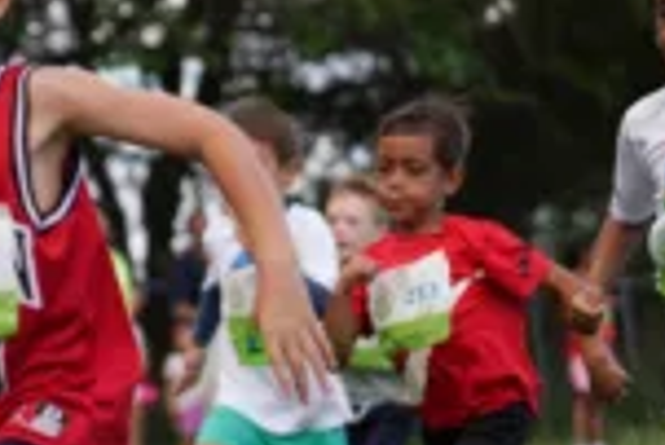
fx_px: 3846
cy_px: 339
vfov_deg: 6.6
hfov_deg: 9.8
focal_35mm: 208
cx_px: -110
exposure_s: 1/2500
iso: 400
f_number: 2.8
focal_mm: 70
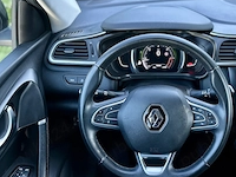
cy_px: 67
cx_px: 176
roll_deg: -1.9
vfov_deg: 30.2
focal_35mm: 48
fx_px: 327
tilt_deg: -25.5
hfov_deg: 38.7
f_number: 1.78
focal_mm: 6.86
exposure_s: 1/111
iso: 160
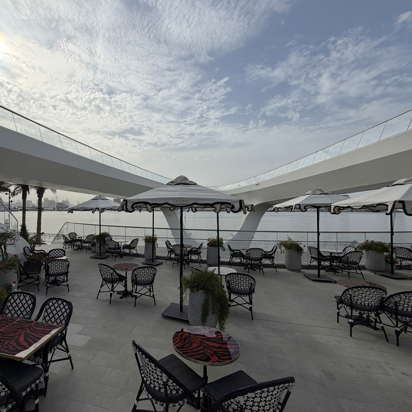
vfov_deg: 84.0
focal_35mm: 17
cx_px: 146
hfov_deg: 81.8
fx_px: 229
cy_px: 206
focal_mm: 2.22
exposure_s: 1/1613
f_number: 2.2
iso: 20
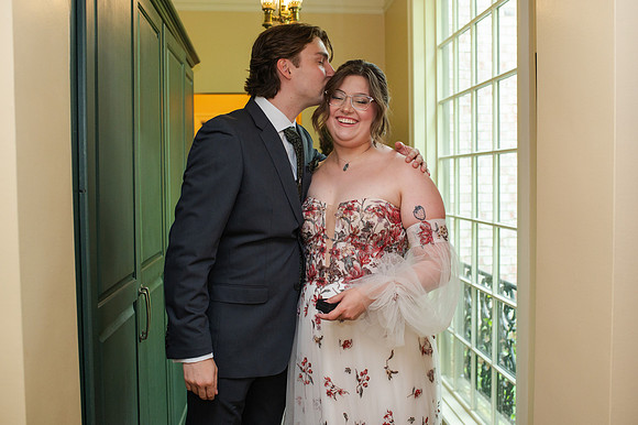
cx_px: 337
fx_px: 655
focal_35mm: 37
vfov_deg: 35.9
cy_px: 212
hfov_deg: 51.9
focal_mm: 35
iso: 1000
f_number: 3.5
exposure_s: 1/200
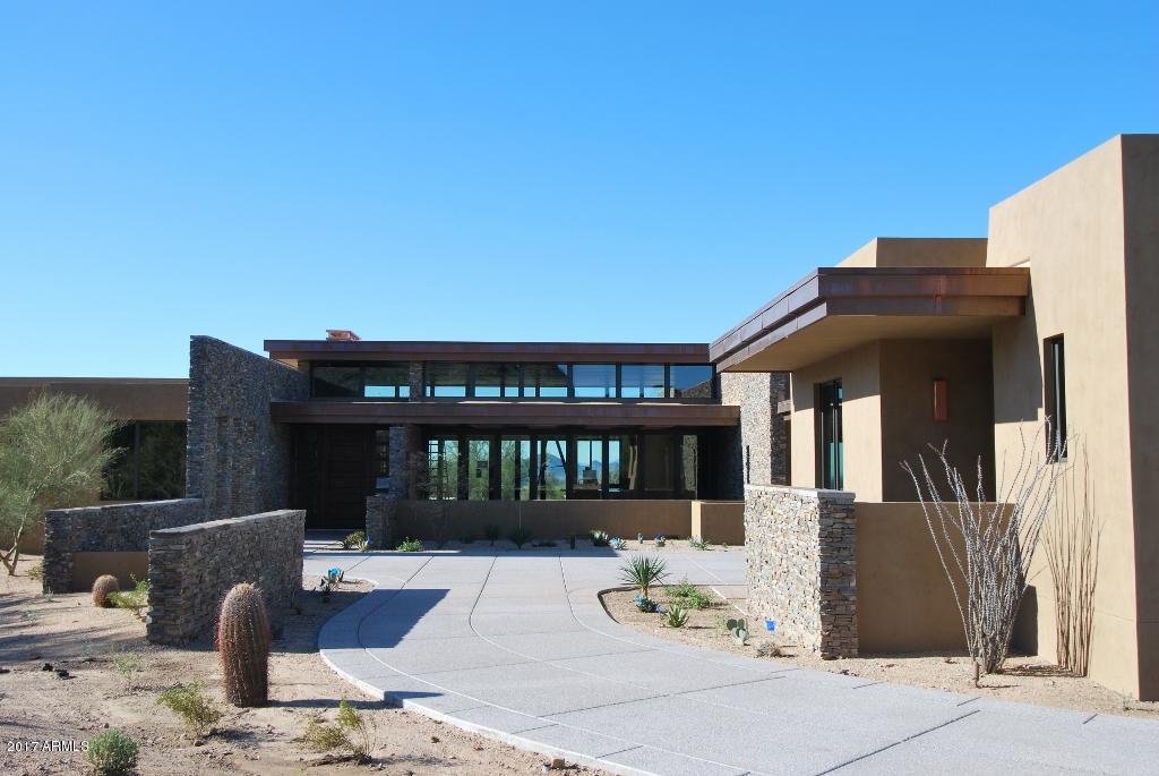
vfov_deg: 40.1
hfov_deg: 57.2
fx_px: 1063
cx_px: 580
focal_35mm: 33
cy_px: 388
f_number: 7.1
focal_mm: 22
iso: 100
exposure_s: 1/200
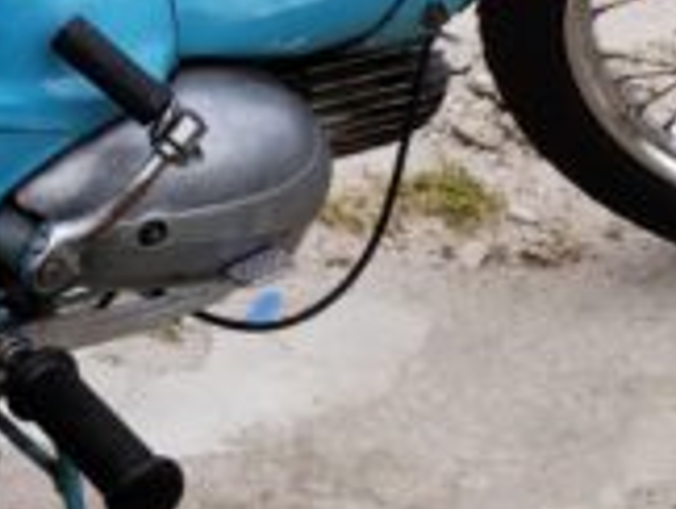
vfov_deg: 11.4
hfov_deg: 14.7
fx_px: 2542
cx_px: -125
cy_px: 131
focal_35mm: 130
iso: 104
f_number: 1.8
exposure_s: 1/100
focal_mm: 4.27
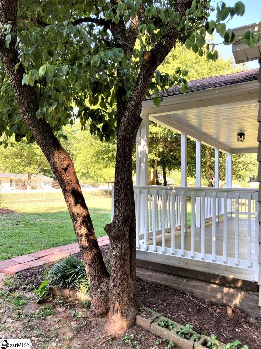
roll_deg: -0.7
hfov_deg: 49.7
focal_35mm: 28
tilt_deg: +4.8
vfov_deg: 63.4
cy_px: 174
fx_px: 281
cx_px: 130
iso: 32
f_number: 1.8
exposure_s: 1/121
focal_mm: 3.99
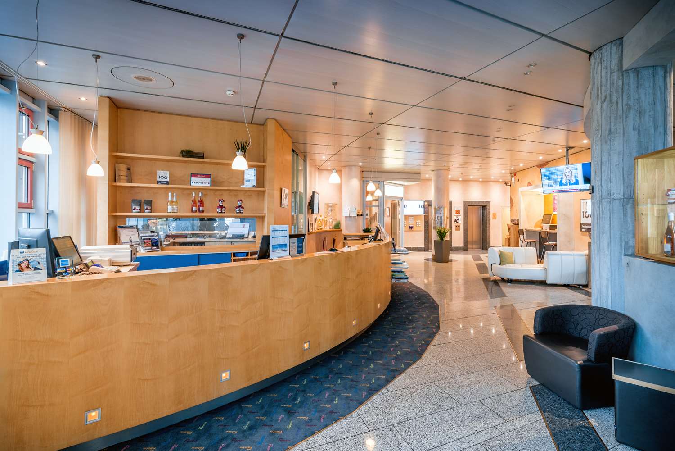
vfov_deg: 73.8
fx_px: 300
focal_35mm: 16
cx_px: 338
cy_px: 226
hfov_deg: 96.7
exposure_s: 1/3
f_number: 5
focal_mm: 16
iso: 200
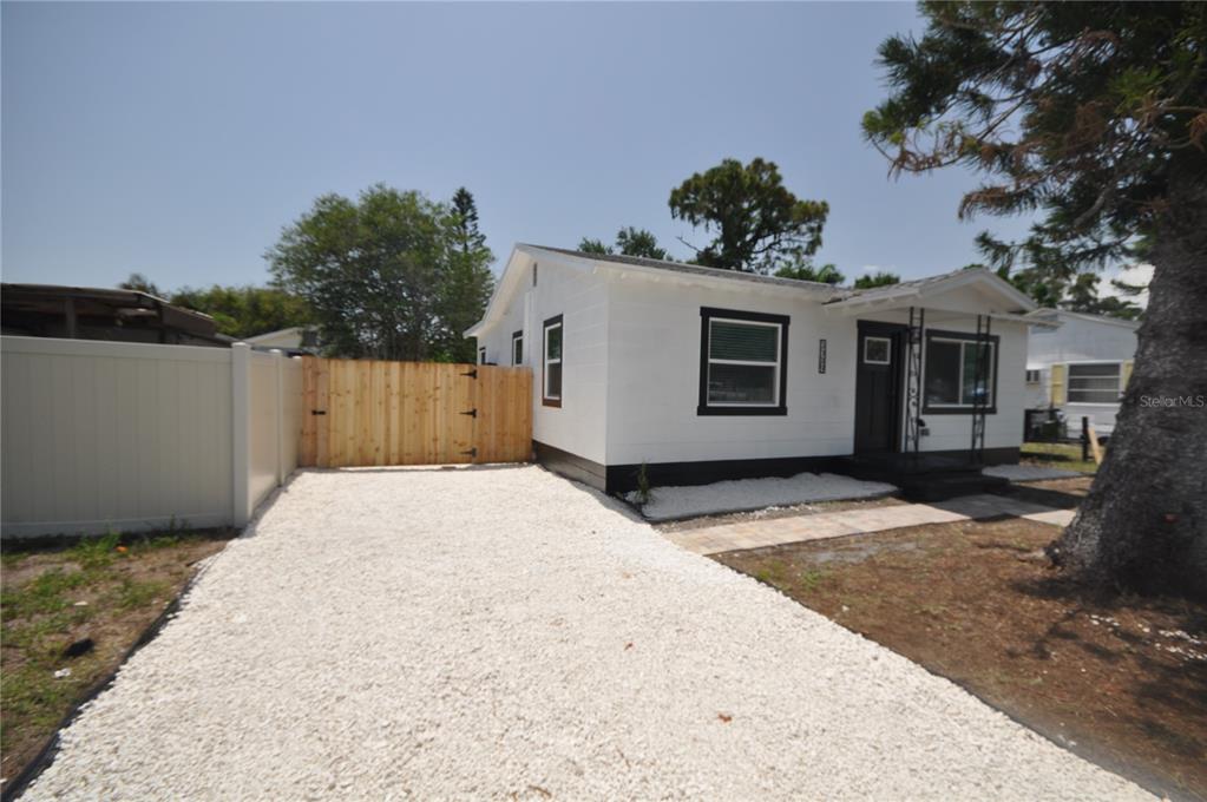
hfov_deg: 100.4
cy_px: 401
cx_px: 604
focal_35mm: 15
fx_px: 502
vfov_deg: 77.2
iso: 200
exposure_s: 1/250
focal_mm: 10
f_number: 8
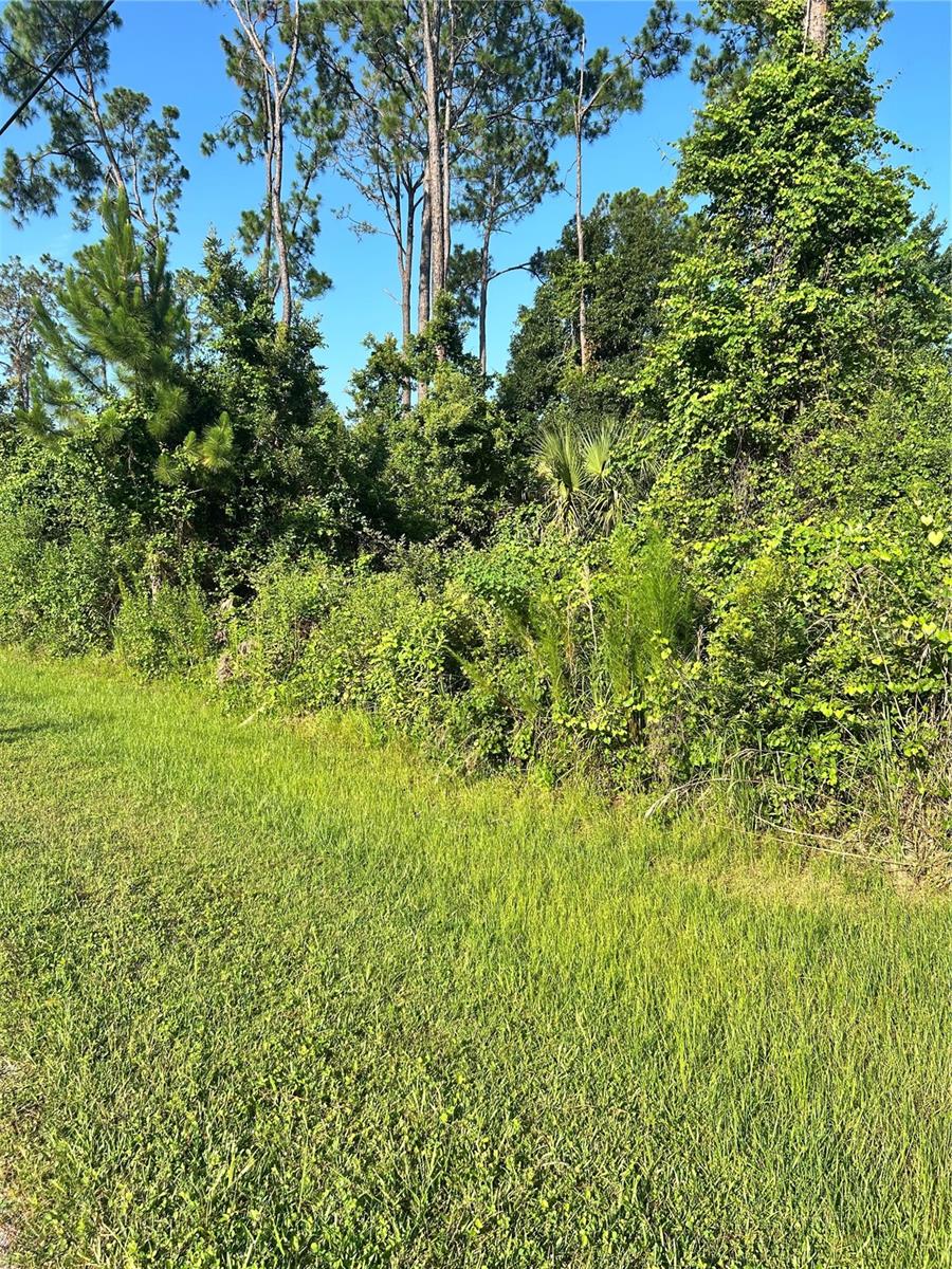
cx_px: 476
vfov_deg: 67.3
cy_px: 634
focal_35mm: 26
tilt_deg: -5.6
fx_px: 953
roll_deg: -2.3
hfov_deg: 53.1
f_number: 1.5
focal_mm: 5.7
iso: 50
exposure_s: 1/1934
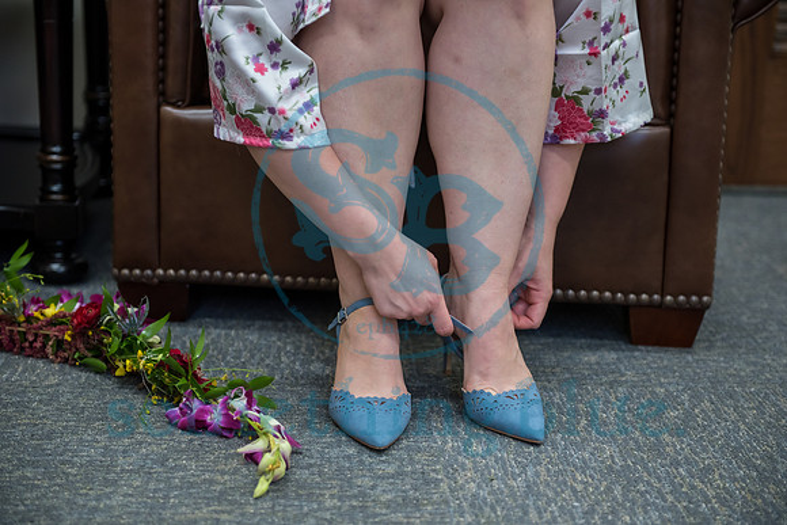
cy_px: 262
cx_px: 394
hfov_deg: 28.8
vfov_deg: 19.5
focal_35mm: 70
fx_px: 1531
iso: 640
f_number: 2.8
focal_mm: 70
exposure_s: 1/125
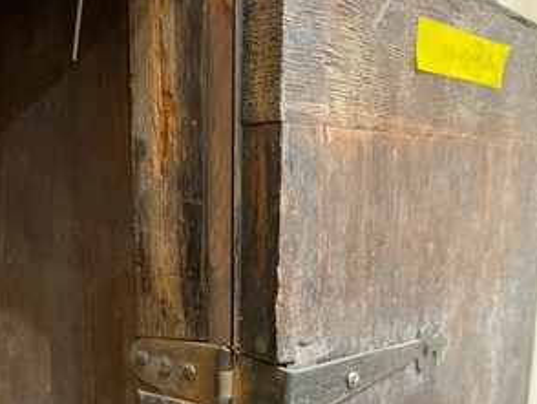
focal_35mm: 34
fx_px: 528
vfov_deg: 41.4
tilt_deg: -9.0
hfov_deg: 53.9
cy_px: 263
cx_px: 268
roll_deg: -0.8
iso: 640
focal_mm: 5.1
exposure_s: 1/33
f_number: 1.6
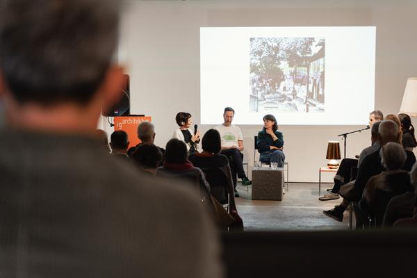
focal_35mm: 75
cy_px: 139
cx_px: 208
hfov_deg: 26.9
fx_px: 873
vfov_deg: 18.1
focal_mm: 75
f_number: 2.8
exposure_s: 1/125
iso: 3200
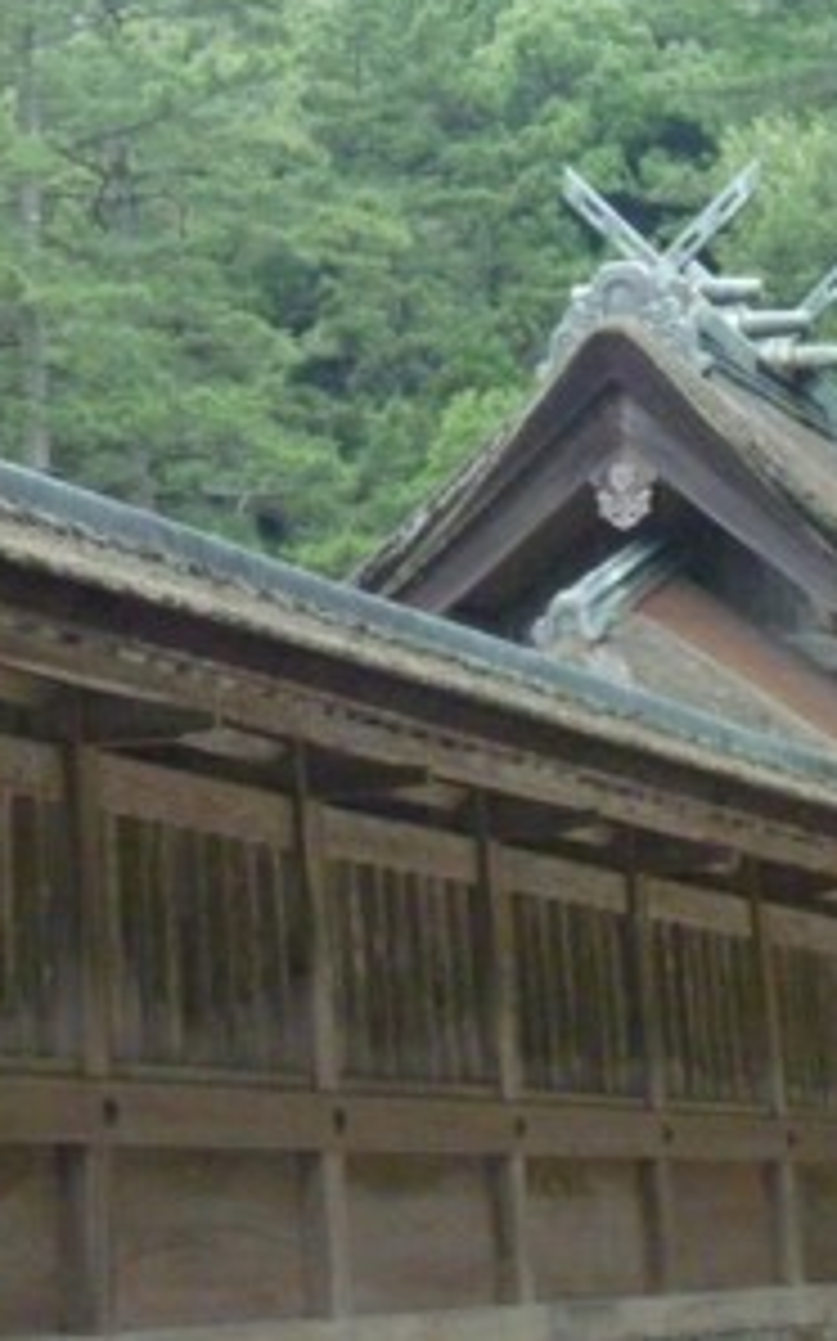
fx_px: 5443
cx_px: 432
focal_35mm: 149
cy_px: 738
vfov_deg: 14.0
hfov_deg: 8.8
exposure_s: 1/50
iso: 1000
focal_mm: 16.6
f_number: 5.7
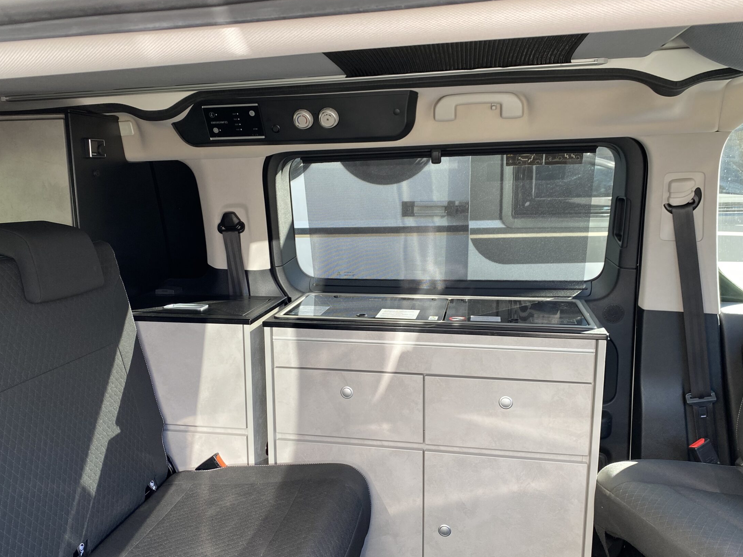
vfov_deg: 46.7
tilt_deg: -9.5
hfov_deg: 59.9
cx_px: 356
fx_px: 644
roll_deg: +3.6
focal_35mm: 30
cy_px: 306
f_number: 1.8
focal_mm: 4.25
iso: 80
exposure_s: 1/122
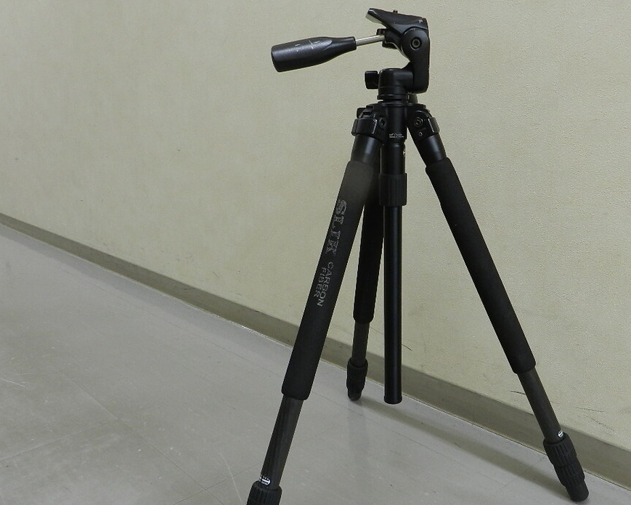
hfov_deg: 56.7
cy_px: 294
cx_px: 380
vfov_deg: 46.9
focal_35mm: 31
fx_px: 579
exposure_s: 1/30
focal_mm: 4
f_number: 3.4
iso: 220
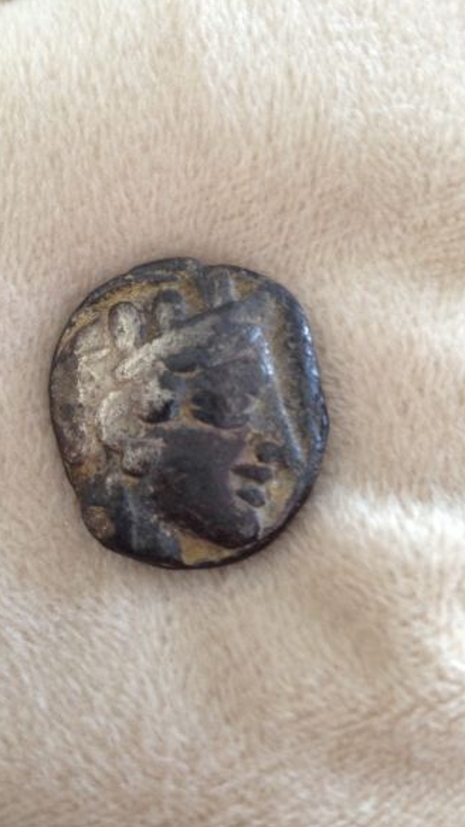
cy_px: 410
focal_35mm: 37
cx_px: 187
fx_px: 811
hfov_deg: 31.9
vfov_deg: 54.0
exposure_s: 1/20
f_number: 2.4
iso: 160
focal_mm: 4.12
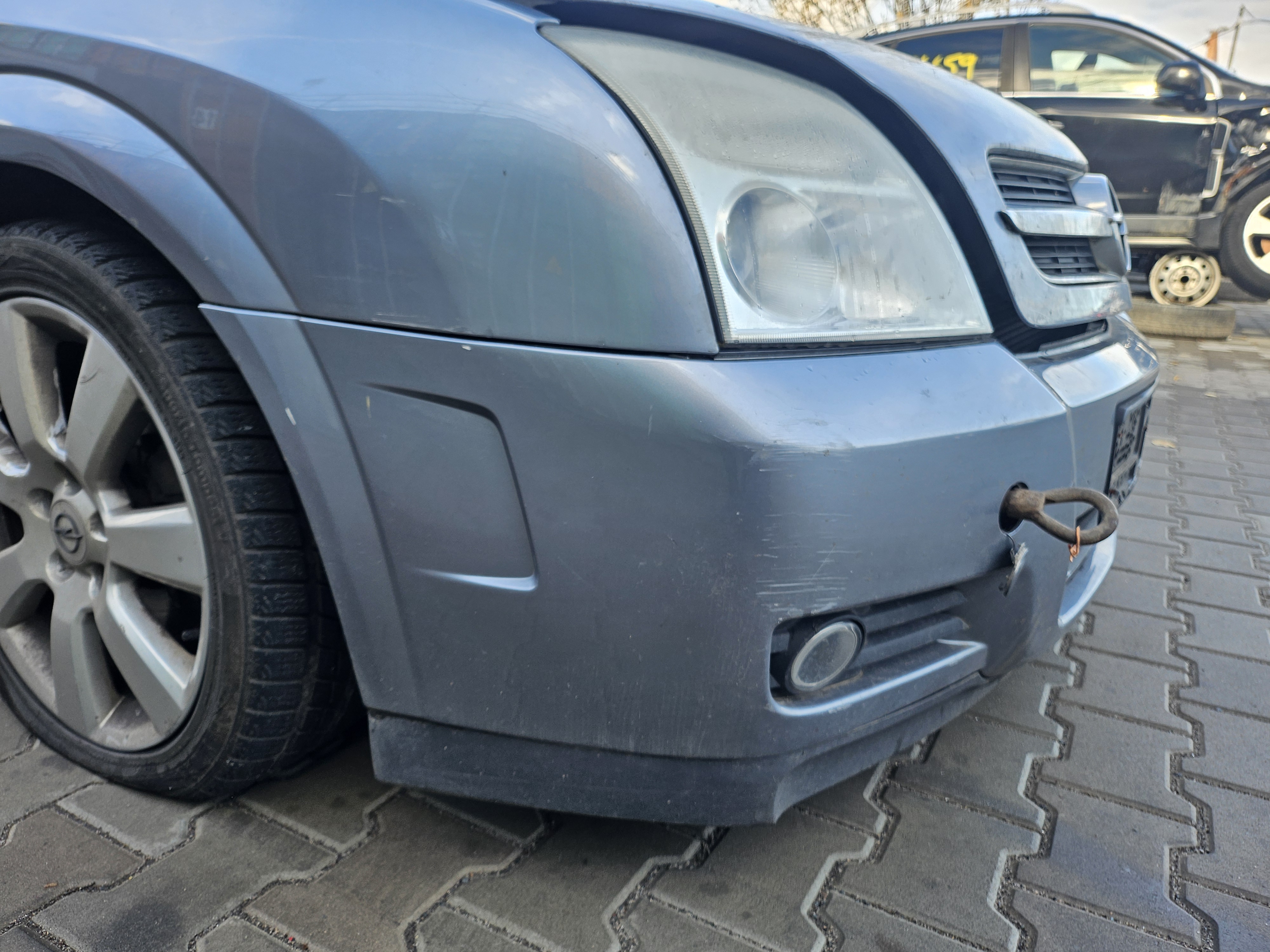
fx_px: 881
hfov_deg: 71.6
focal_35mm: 24
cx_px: 635
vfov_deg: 56.8
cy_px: 476
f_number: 1.8
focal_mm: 5
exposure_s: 1/368
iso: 50
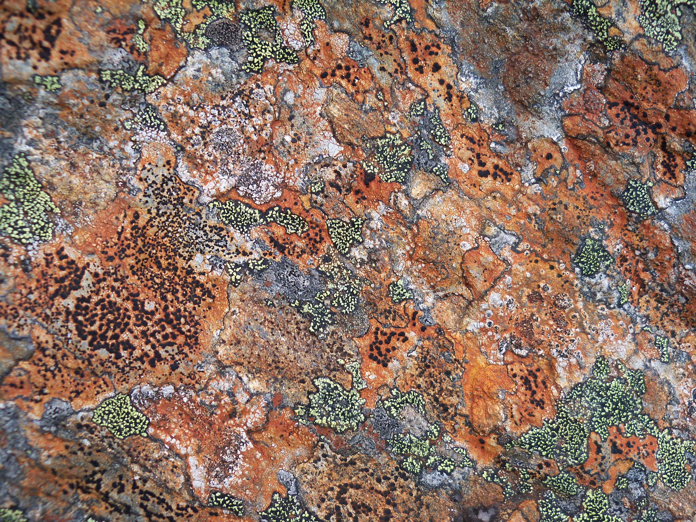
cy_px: 261
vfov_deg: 40.7
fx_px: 704
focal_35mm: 35
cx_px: 348
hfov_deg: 52.6
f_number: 3.5
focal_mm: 6.2
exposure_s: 1/80
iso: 64
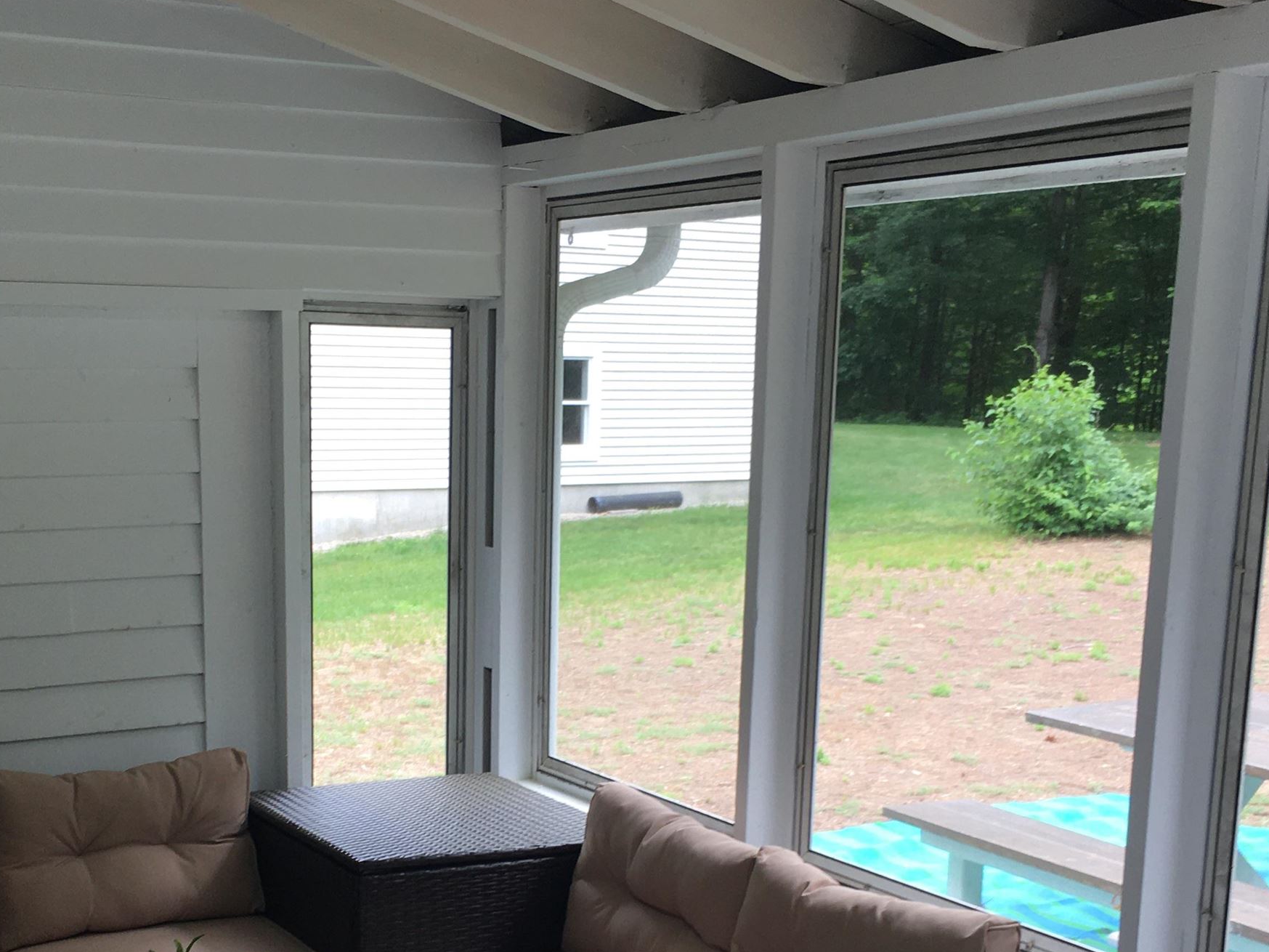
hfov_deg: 37.2
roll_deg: -2.4
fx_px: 1869
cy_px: 797
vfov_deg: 27.8
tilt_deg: -12.4
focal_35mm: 51
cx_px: 459
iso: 25
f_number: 2.2
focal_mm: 4.15
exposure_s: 1/60
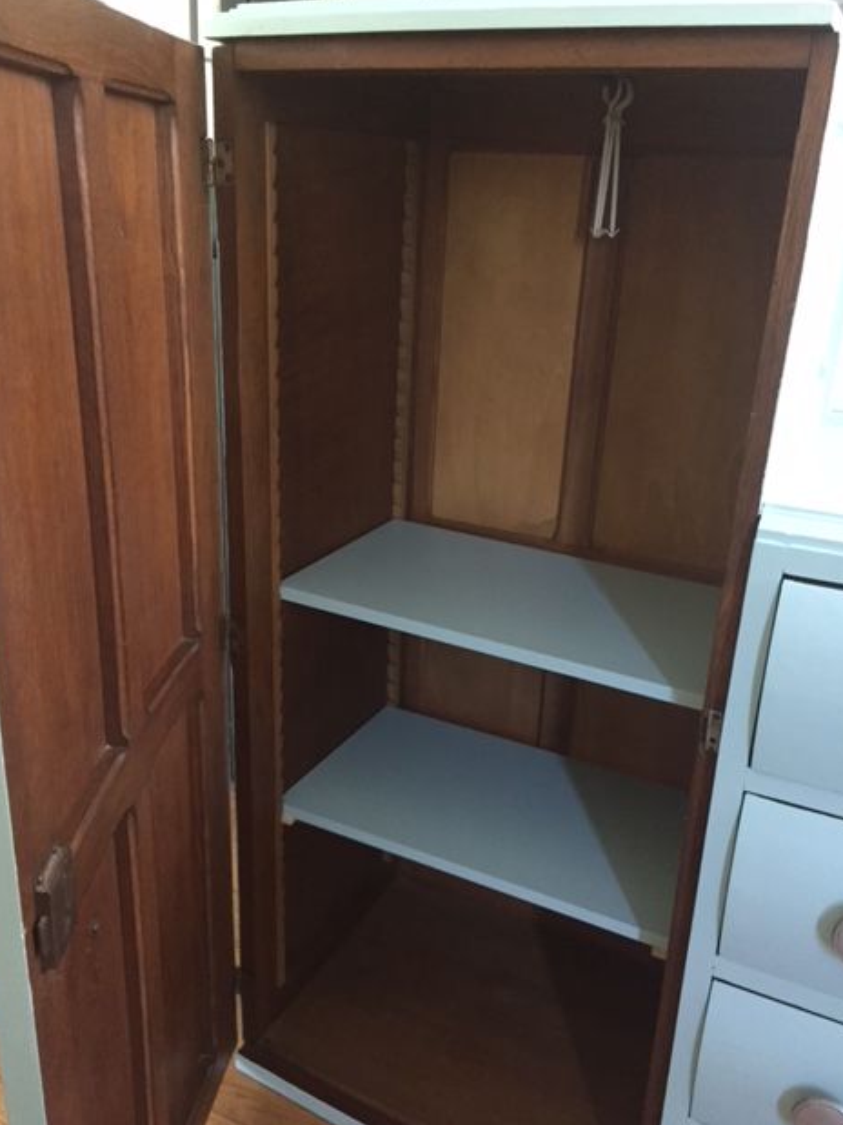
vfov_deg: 60.0
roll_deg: -2.0
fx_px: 974
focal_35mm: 30
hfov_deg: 46.8
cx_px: 416
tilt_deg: -21.7
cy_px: 572
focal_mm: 4.15
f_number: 2.2
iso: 250
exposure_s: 1/17
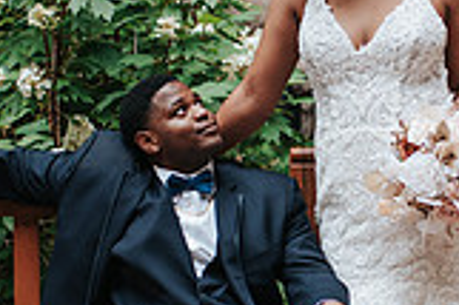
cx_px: 312
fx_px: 1707
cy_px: 269
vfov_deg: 10.2
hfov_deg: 15.3
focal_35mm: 134
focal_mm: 35
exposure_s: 1/500
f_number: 2.5
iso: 360
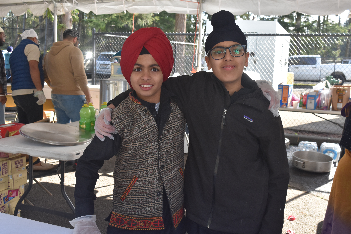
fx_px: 409
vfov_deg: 31.9
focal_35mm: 42
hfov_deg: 46.4
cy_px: 117
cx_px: 176
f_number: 8
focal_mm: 28
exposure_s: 1/400
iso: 800
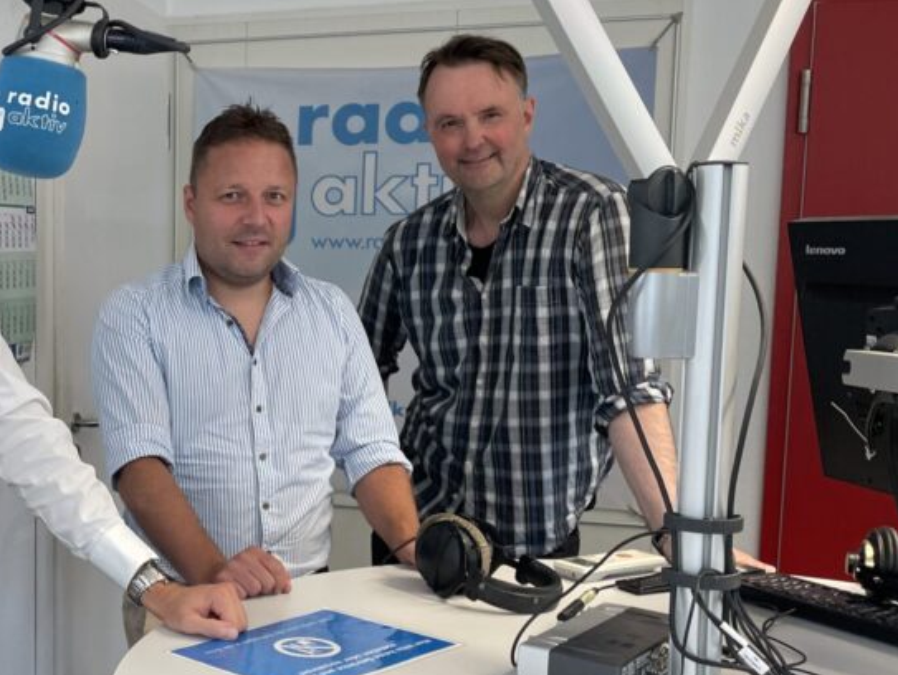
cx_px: 119
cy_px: 395
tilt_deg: -6.1
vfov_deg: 29.7
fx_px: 1272
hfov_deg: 36.8
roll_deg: +0.3
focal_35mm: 49
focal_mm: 4.2
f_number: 1.6
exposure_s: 1/121
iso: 125
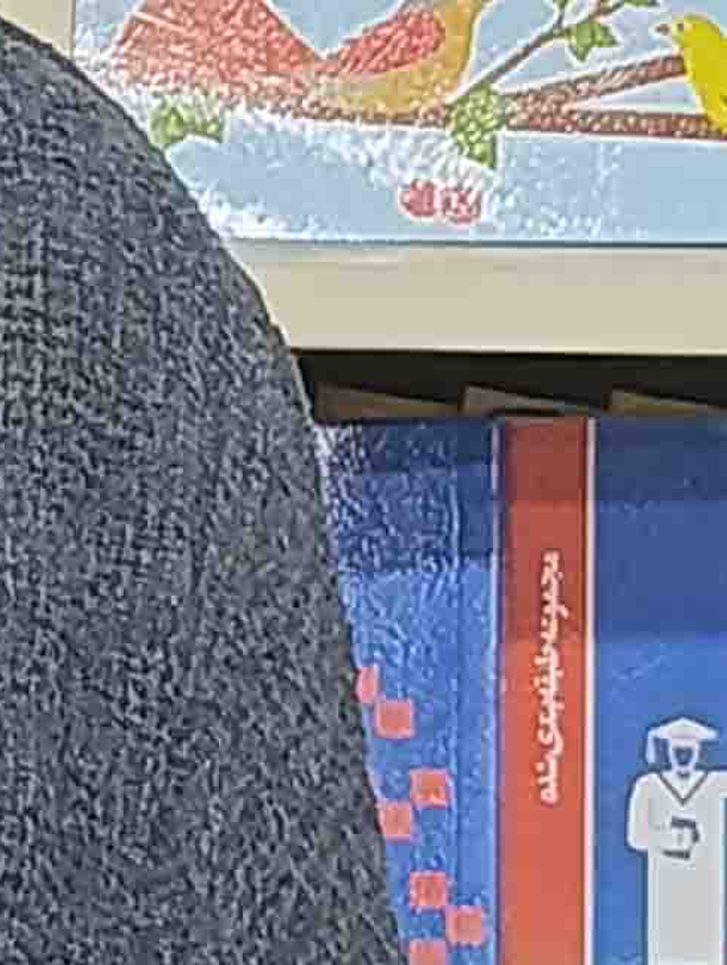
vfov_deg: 7.7
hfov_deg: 5.6
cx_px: -925
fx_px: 7206
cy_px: 179
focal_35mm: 258
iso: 1000
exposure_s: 1/50
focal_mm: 6.14
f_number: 1.65
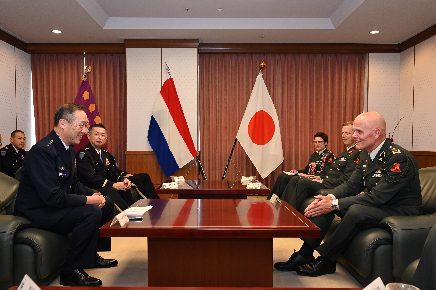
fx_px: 363
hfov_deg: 62.0
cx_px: 218
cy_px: 145
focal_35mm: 30
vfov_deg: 43.6
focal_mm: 30
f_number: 5.6
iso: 2000
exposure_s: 1/200
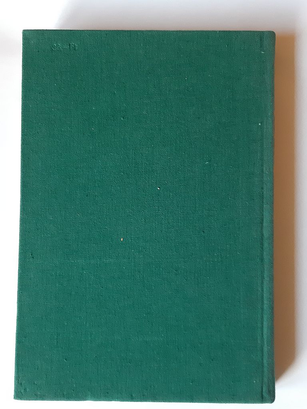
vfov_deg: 65.3
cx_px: 154
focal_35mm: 27
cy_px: 204
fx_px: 319
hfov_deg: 51.4
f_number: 1.7
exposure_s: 1/40
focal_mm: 3.93
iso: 320
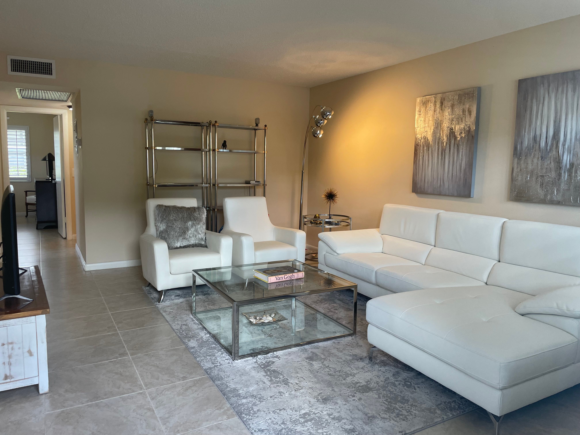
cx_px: 290
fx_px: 436
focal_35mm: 26
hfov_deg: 67.3
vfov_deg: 53.1
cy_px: 218
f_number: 1.6
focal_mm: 4.2
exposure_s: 1/120
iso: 125
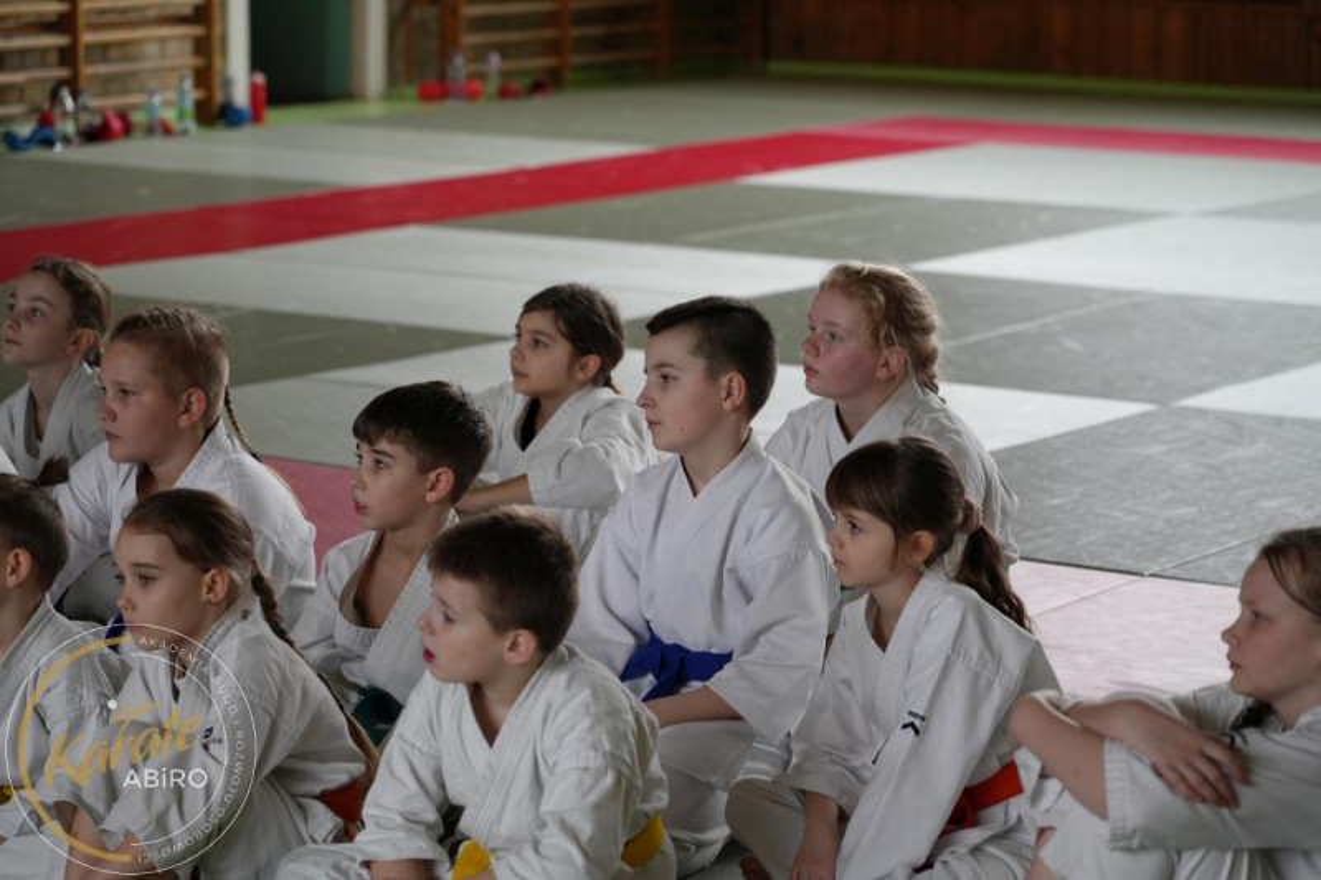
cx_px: 660
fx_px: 3852
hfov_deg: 19.5
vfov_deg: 13.0
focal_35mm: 105
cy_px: 440
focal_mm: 105
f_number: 4
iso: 1600
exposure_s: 1/160
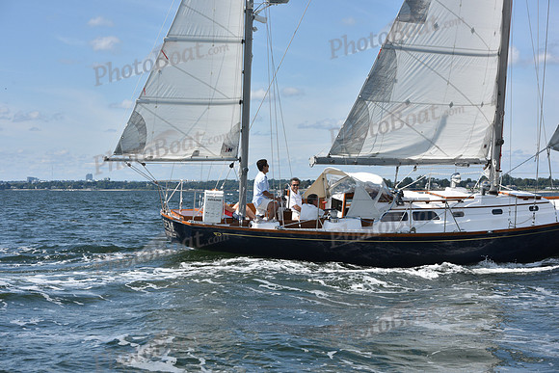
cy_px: 186
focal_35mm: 70
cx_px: 280
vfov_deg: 19.5
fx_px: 1087
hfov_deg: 28.8
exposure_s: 1/1000
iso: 320
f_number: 10
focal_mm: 70
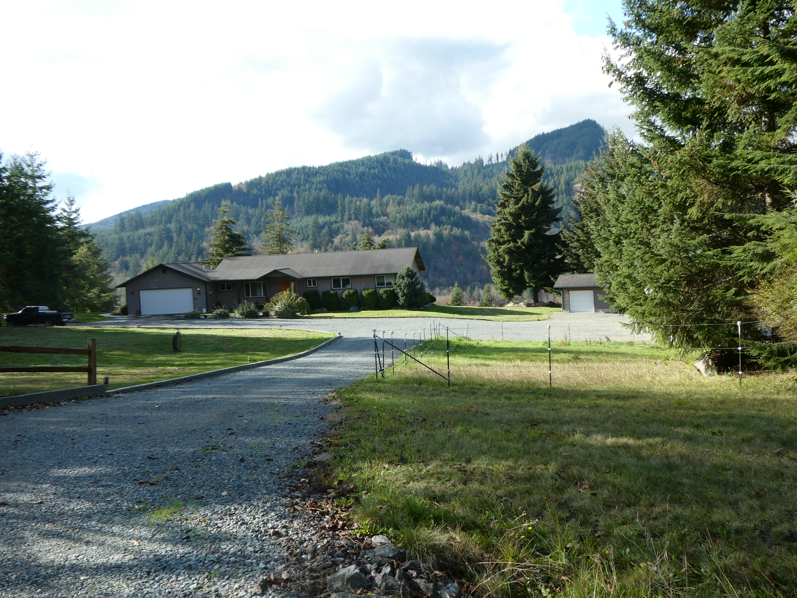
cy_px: 299
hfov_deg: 55.4
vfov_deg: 42.9
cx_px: 398
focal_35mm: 33
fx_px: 760
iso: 80
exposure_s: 1/250
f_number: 3.6
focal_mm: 5.8
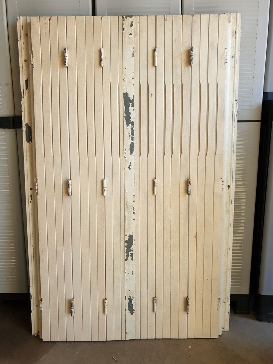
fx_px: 273
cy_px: 182
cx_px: 136
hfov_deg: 53.1
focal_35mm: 26
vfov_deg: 67.3
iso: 64
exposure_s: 1/100
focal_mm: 4.3
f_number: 2.4
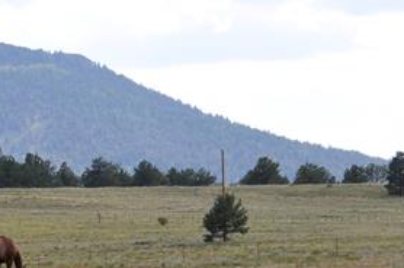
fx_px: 3561
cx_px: 7
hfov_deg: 6.5
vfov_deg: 4.3
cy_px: 239
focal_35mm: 318
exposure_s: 1/640
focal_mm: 92
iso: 640
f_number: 11
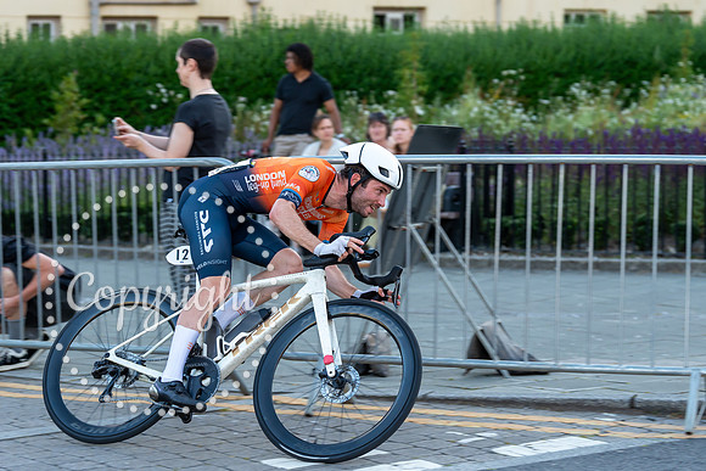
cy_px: 230
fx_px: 1833
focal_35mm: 93
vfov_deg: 14.6
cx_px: 326
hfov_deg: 21.8
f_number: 3.2
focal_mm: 70
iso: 500
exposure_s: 1/800
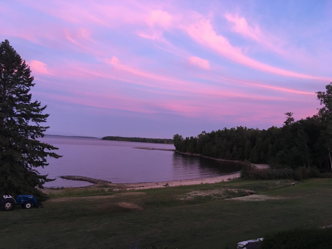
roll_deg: -3.3
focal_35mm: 29
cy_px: 124
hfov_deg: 61.7
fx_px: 278
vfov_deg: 48.2
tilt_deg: +3.1
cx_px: 166
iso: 125
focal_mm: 4.15
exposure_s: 1/30
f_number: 2.2
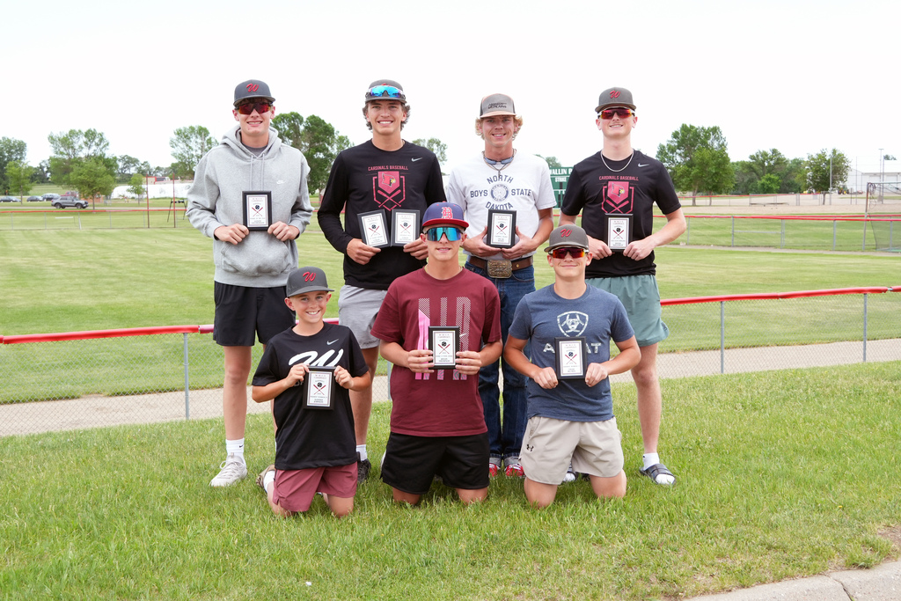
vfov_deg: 35.5
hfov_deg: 51.3
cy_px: 300
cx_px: 450
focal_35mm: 38
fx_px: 939
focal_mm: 25
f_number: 5
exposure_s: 1/500
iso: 500
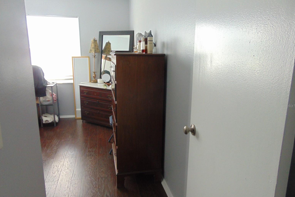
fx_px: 221
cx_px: 148
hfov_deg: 67.4
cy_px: 106
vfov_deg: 47.9
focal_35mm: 27
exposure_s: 1/40
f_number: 3
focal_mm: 4.5
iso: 200
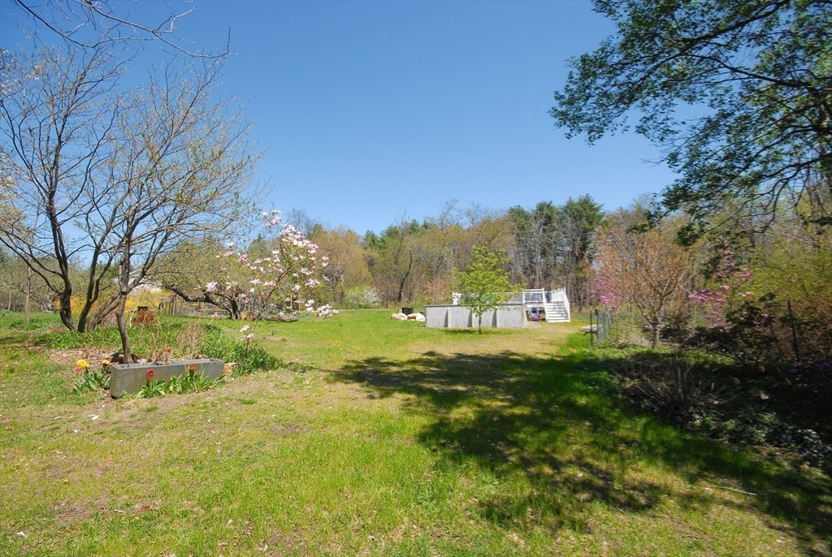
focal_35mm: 15
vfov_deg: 77.5
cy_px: 278
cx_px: 416
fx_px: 347
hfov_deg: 100.3
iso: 200
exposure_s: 1/125
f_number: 10
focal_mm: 10
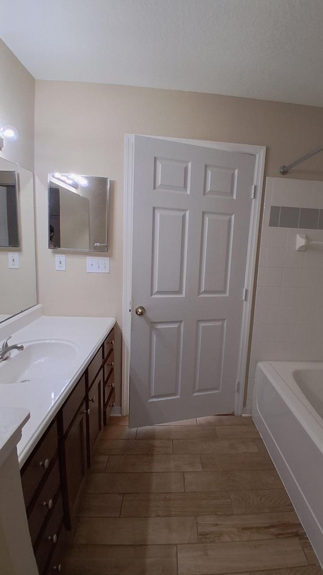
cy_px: 293
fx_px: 289
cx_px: 199
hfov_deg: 57.7
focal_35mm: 19
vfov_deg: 89.6
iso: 125
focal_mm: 1.4
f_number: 2.2
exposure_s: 1/60
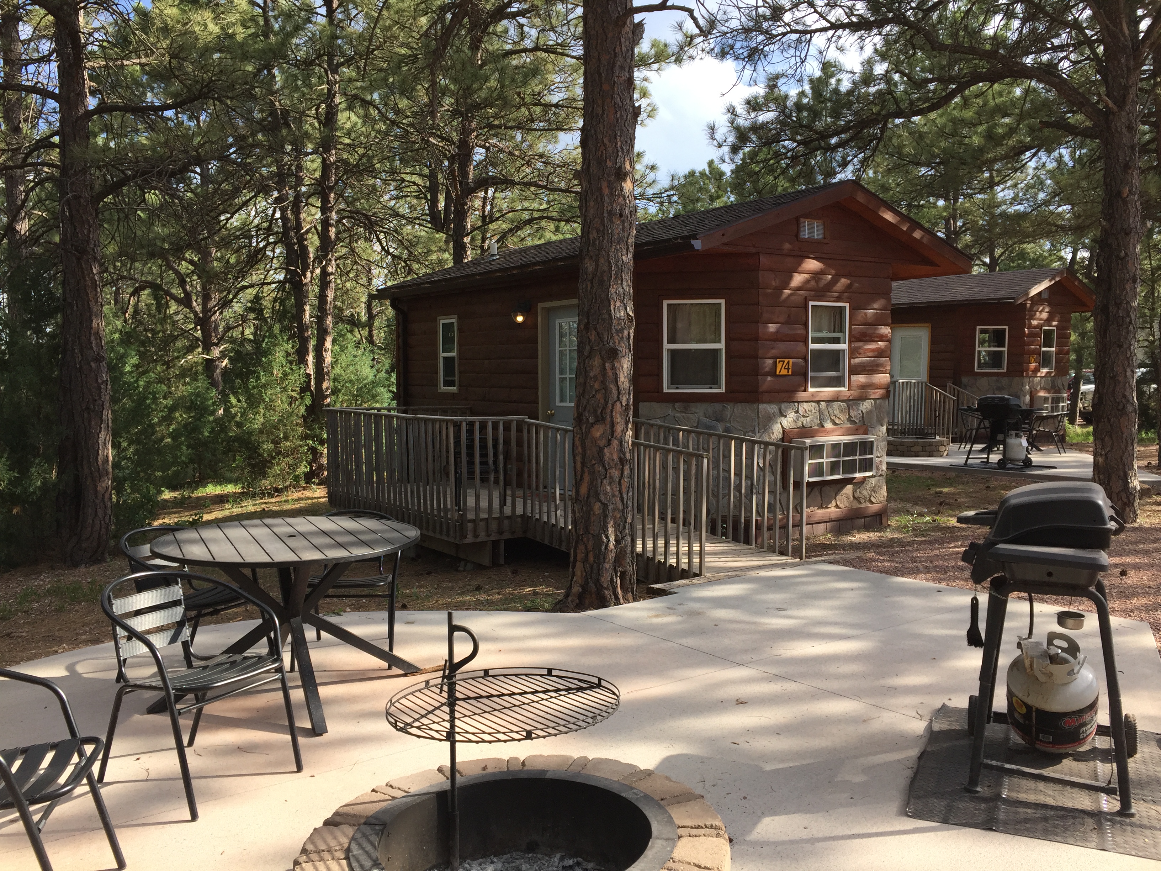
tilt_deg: -5.2
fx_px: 973
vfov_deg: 48.2
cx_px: 580
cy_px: 436
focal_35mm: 29
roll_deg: -1.8
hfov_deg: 61.7
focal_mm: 4.15
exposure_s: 1/791
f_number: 2.2
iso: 32
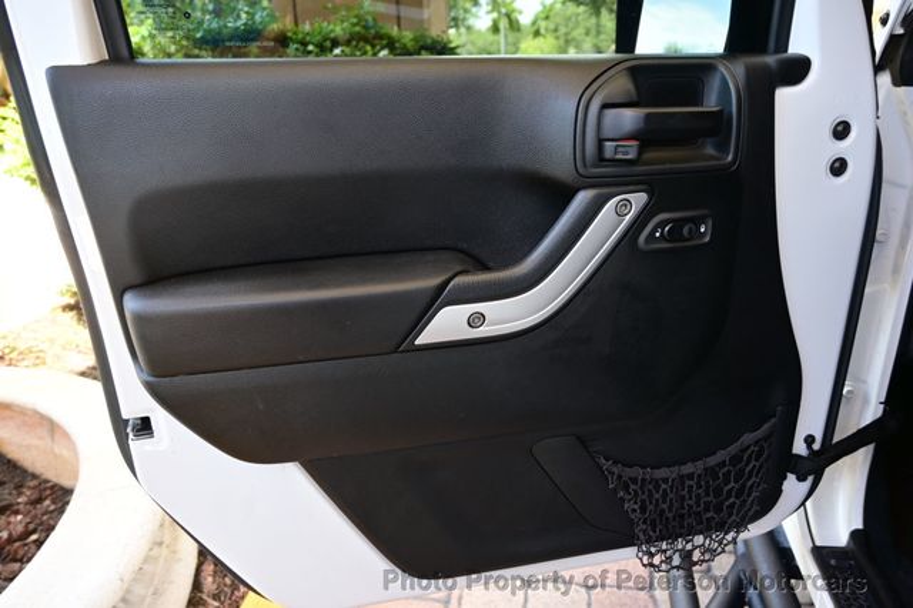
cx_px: 456
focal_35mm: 24
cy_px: 304
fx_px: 608
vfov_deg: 53.1
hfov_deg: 73.8
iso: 100
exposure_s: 1/50
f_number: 3.5
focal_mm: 16
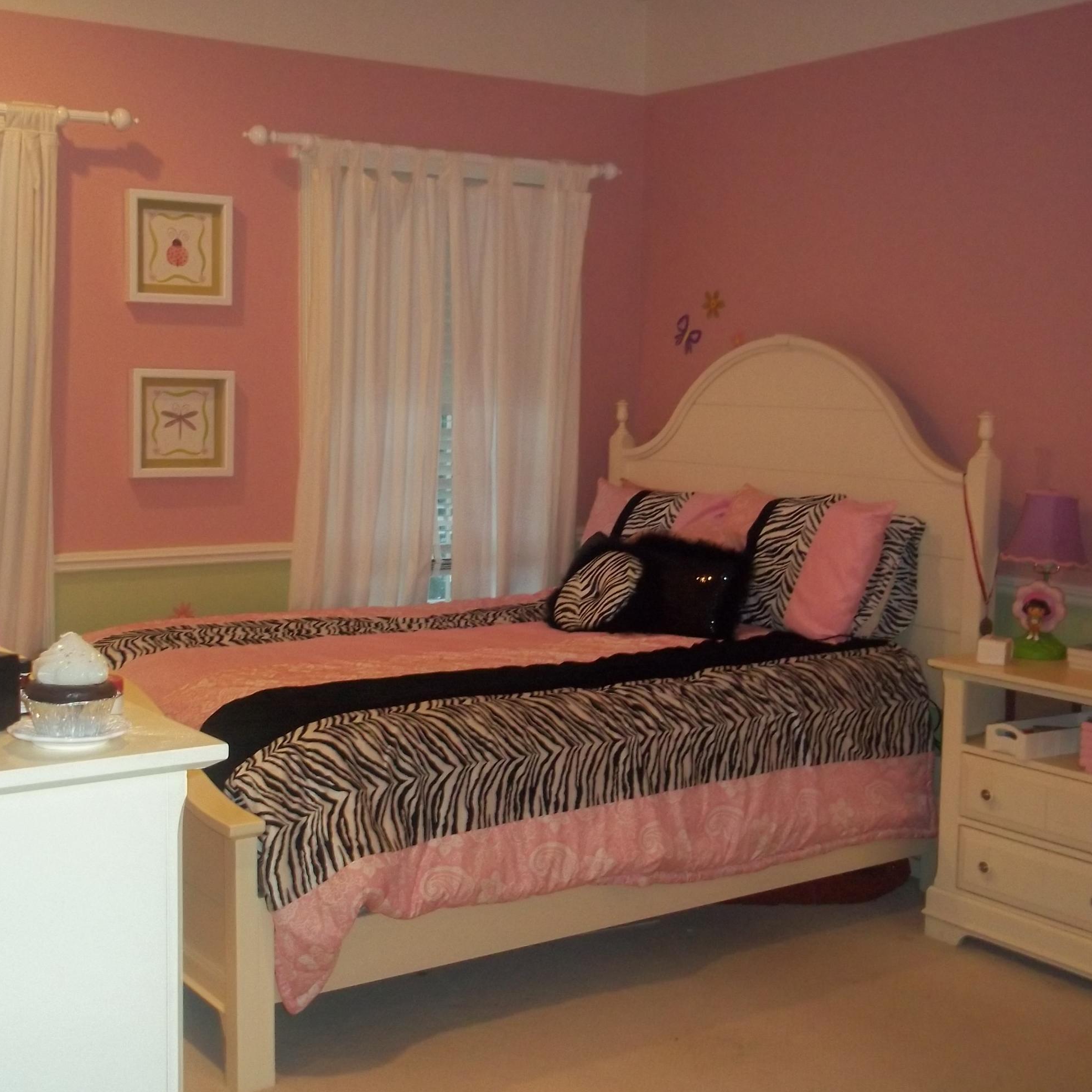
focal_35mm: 43
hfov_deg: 39.1
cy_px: 552
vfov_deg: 39.2
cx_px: 487
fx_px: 1535
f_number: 3.1
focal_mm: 6.5
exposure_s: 1/30
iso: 320
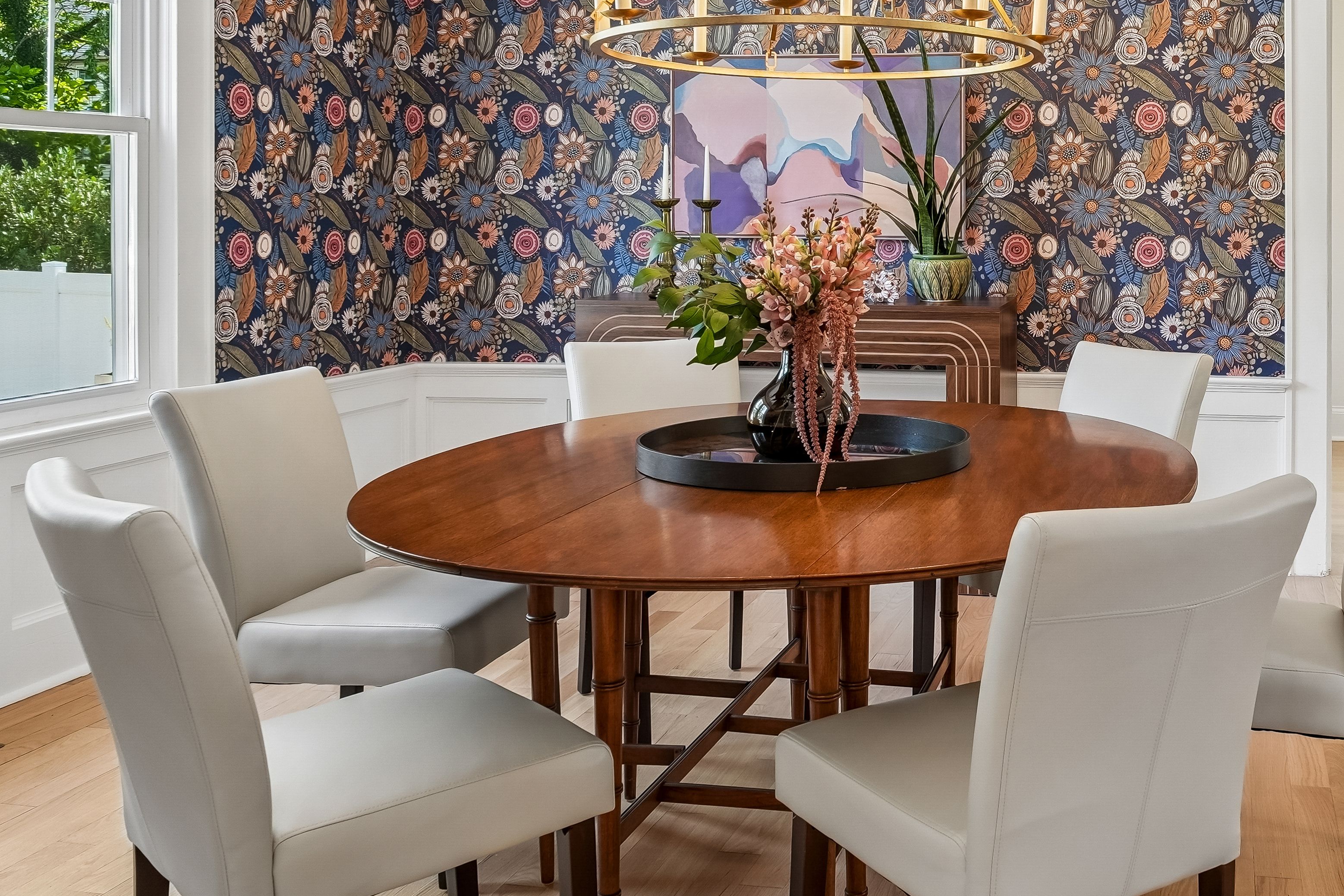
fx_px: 1344
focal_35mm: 36
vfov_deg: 36.0
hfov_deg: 50.9
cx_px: 1008
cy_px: 223
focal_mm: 16
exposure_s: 1/13
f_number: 8
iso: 400
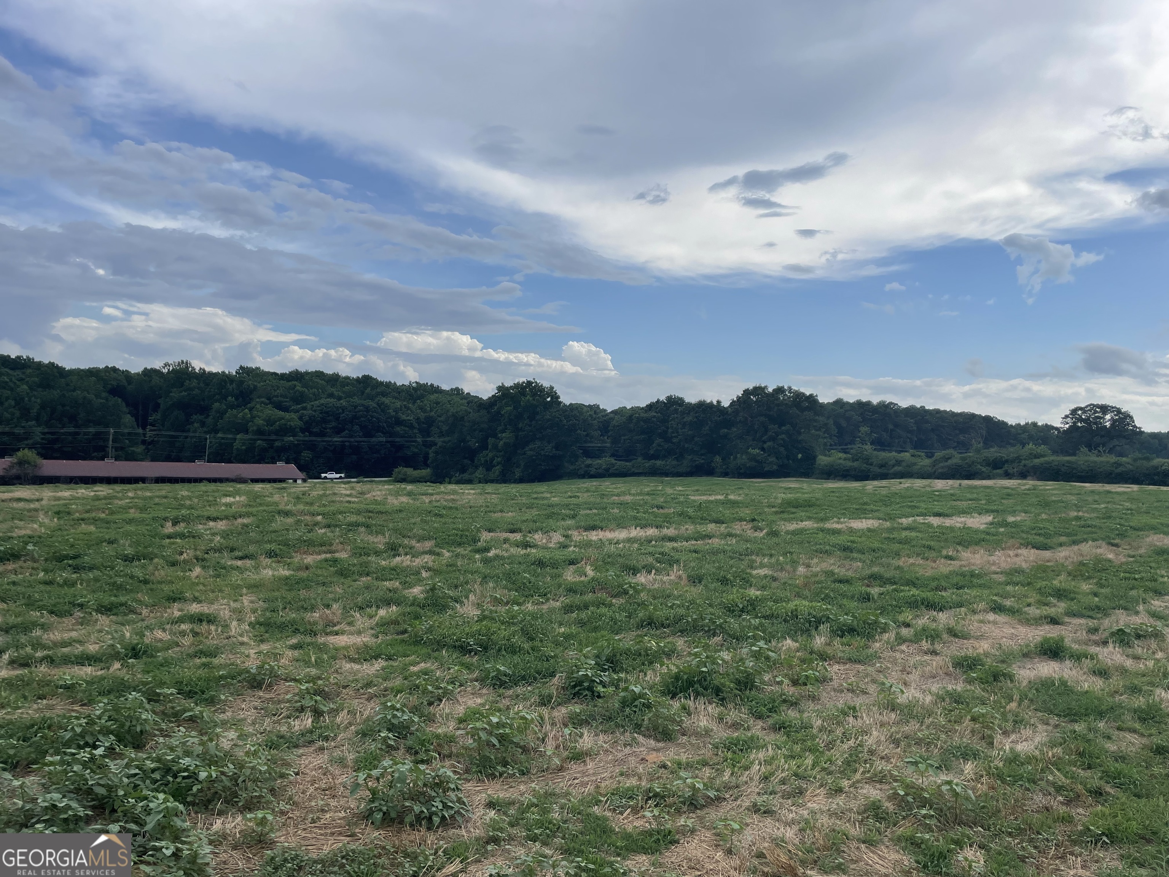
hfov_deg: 67.3
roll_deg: -2.8
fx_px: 878
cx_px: 584
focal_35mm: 26
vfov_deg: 53.1
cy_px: 438
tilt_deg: +1.7
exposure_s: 1/3509
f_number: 1.6
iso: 32
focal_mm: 4.2
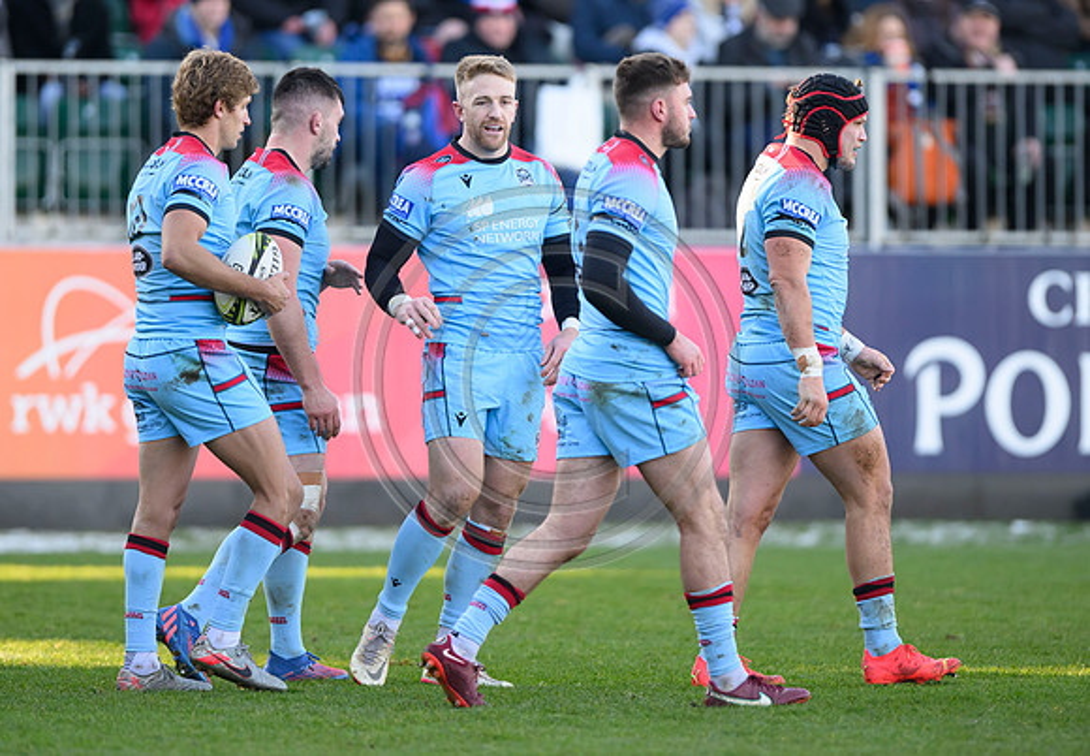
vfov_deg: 2.8
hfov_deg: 4.0
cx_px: 493
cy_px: 320
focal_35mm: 508
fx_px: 15569
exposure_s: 1/1000
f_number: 3.5
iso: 1000
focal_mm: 400
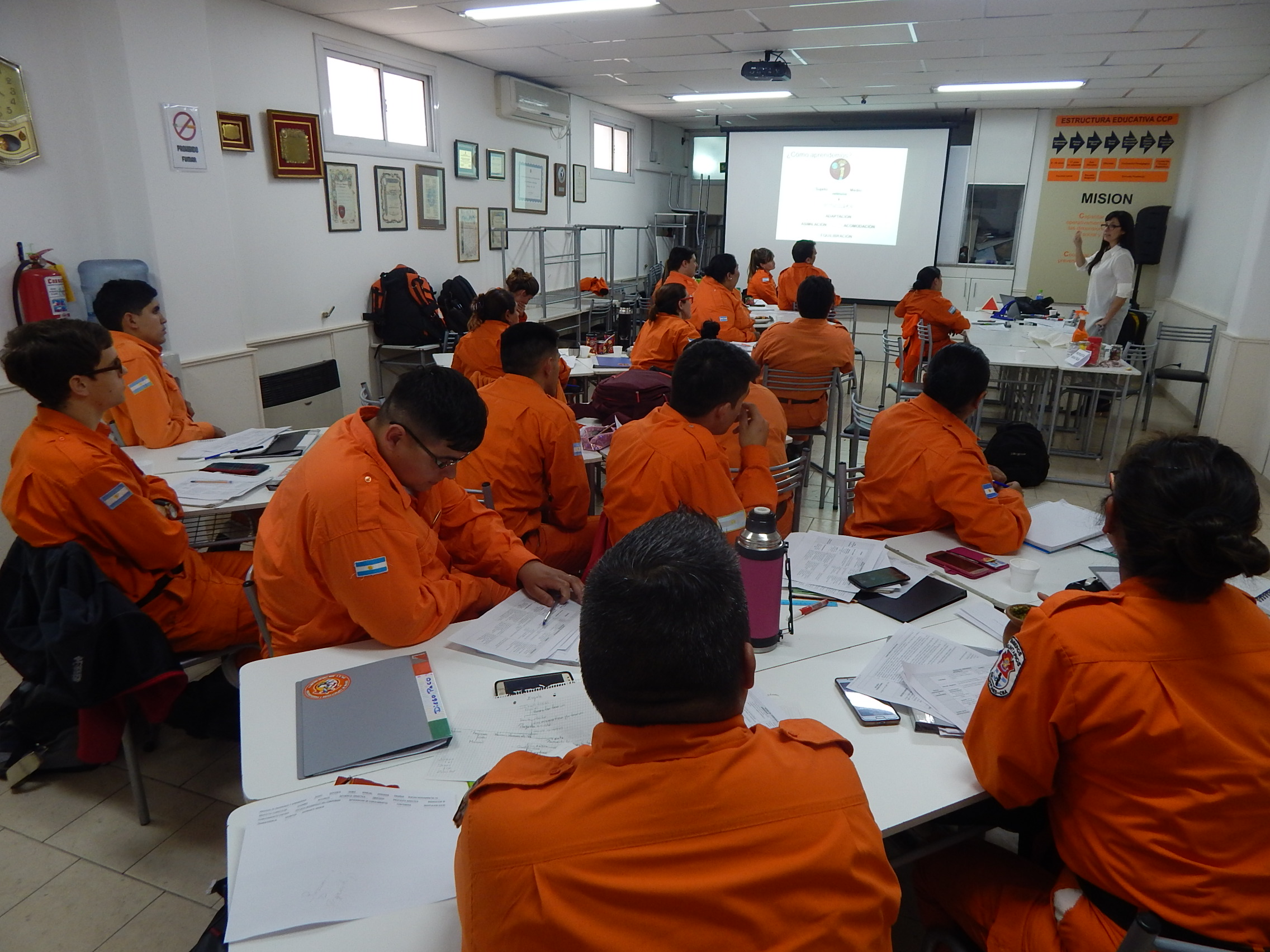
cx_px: 635
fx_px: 807
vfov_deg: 61.1
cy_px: 476
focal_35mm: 22
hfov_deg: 76.4
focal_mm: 4
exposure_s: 1/30
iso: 140
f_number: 3
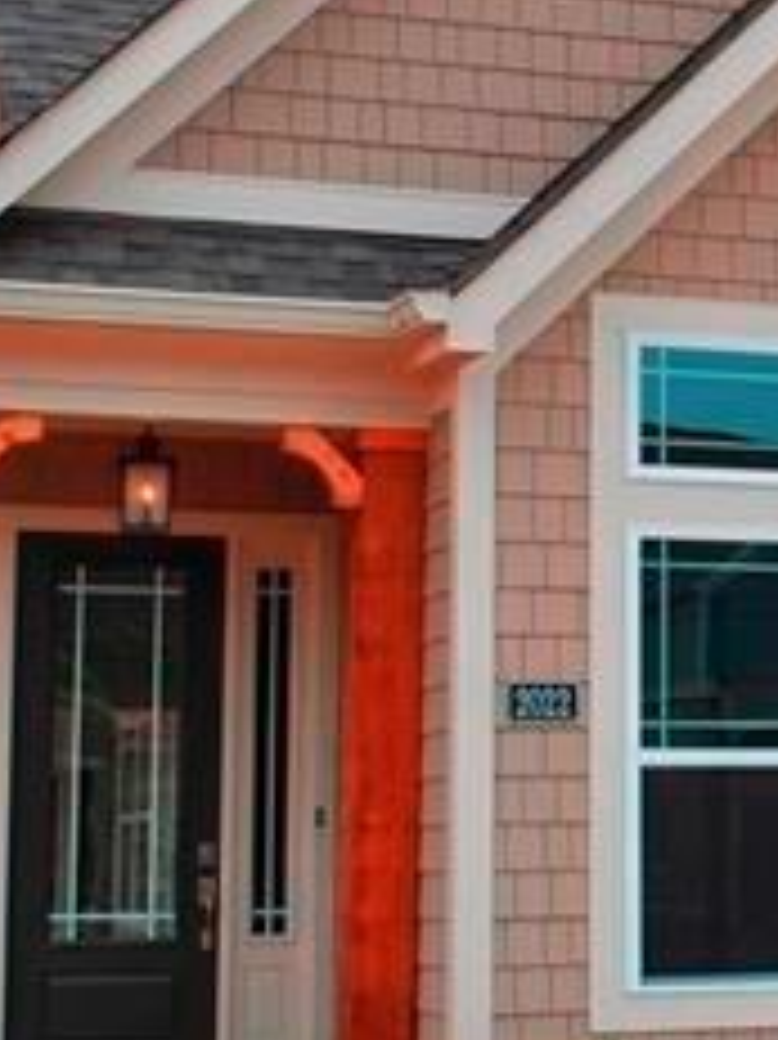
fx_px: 2879
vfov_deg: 20.4
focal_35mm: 96
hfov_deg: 14.8
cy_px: 398
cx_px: 962
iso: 100
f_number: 8
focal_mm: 24
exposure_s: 1/250
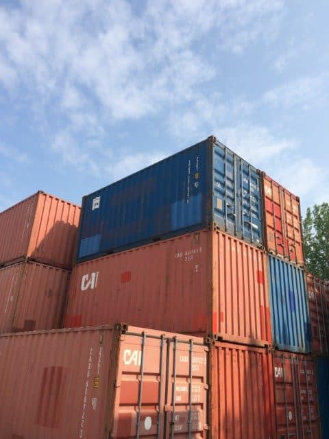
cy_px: 220
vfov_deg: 61.7
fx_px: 367
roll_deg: -4.3
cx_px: 164
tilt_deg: +20.6
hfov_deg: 48.2
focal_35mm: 29
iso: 32
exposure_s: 1/2160
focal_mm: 4.15
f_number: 2.2
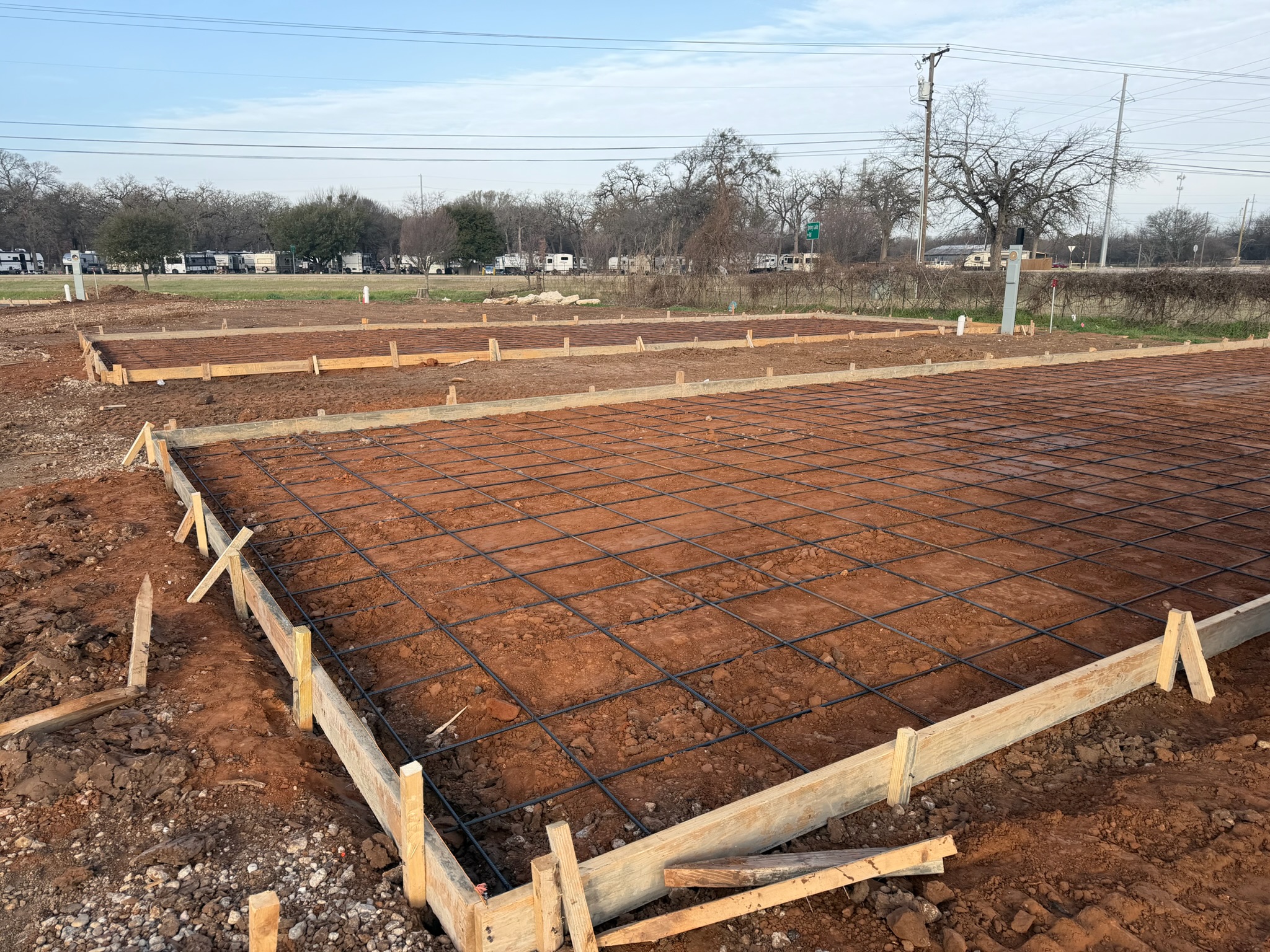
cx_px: 635
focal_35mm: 24
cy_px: 476
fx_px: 881
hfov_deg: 71.6
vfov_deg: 56.8
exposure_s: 1/1493
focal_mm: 6.76
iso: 80
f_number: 1.78
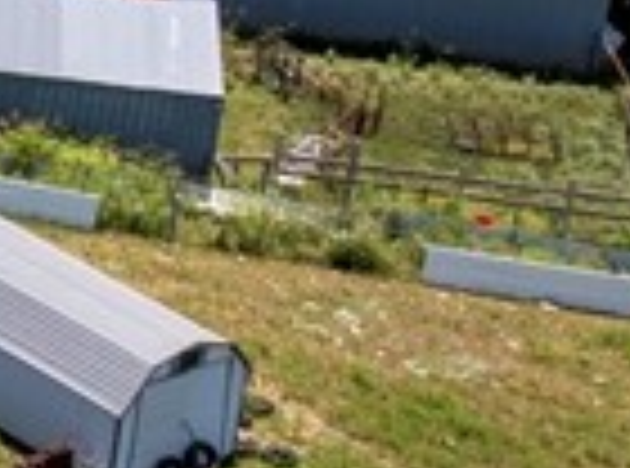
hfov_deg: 9.1
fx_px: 3192
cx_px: -1246
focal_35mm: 176
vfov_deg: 8.2
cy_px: -238
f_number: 2.8
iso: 100
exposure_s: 1/20
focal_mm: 12.29
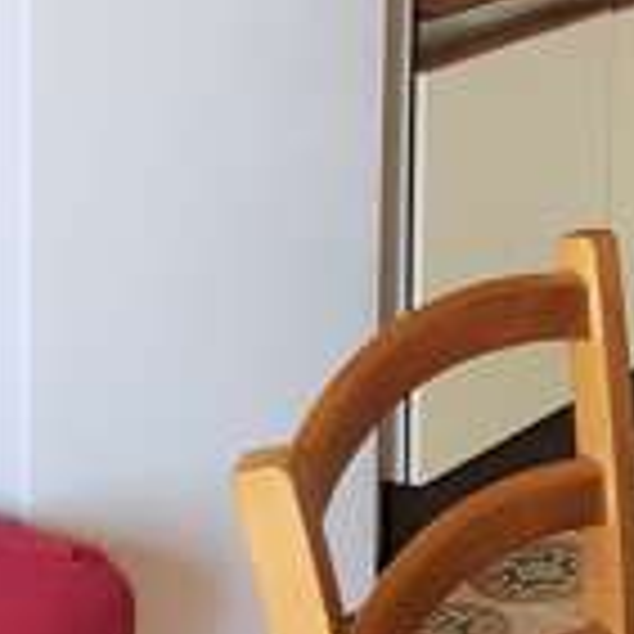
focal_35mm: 111
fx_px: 2300
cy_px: -481
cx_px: 1140
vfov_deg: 14.1
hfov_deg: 14.0
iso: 64
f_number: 1.7
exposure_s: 1/50
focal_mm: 4.2
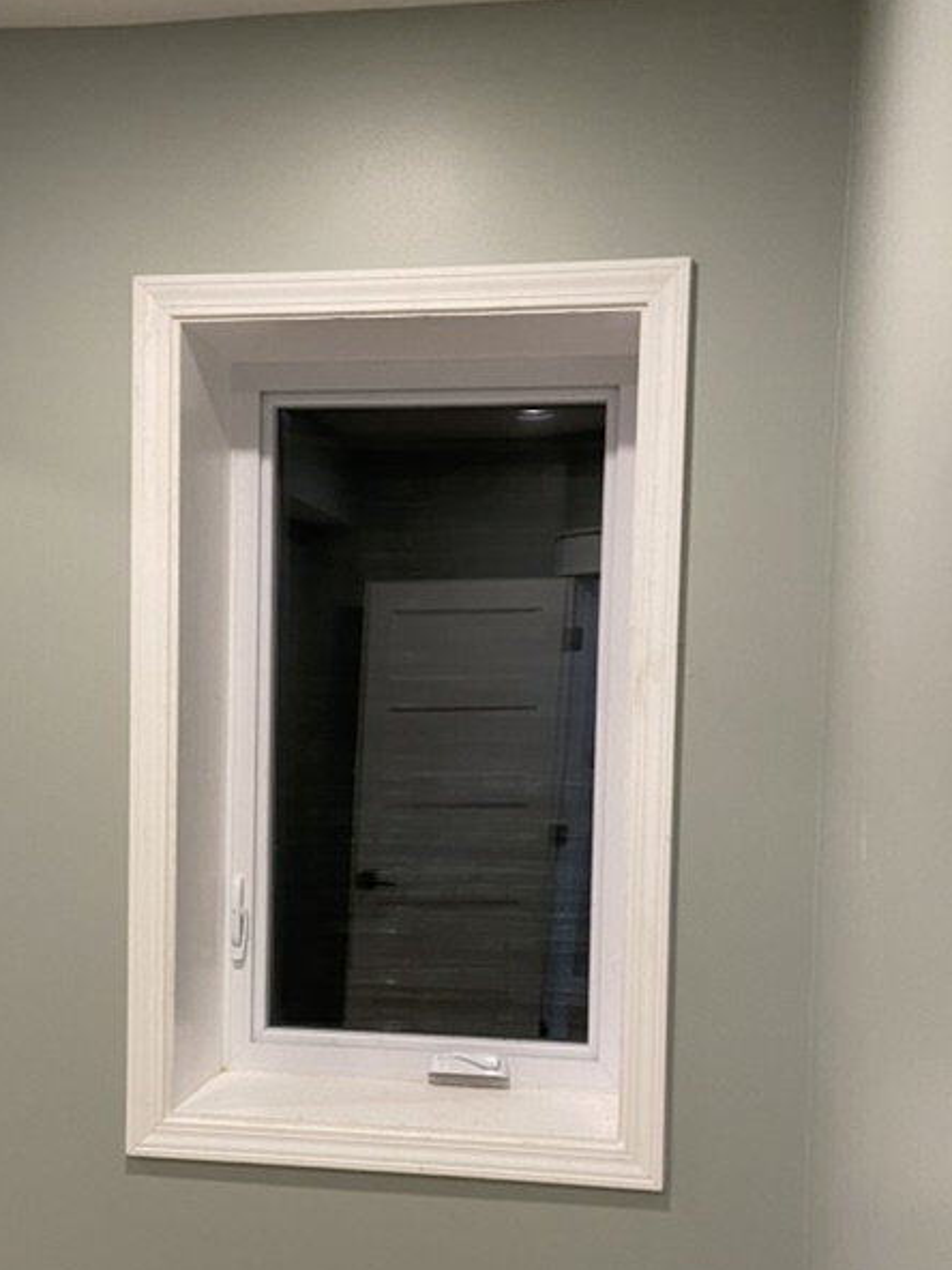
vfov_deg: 41.5
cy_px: 852
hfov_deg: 32.1
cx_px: 369
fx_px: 1650
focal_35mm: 45
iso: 125
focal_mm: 4.25
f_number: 1.8
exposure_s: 1/60
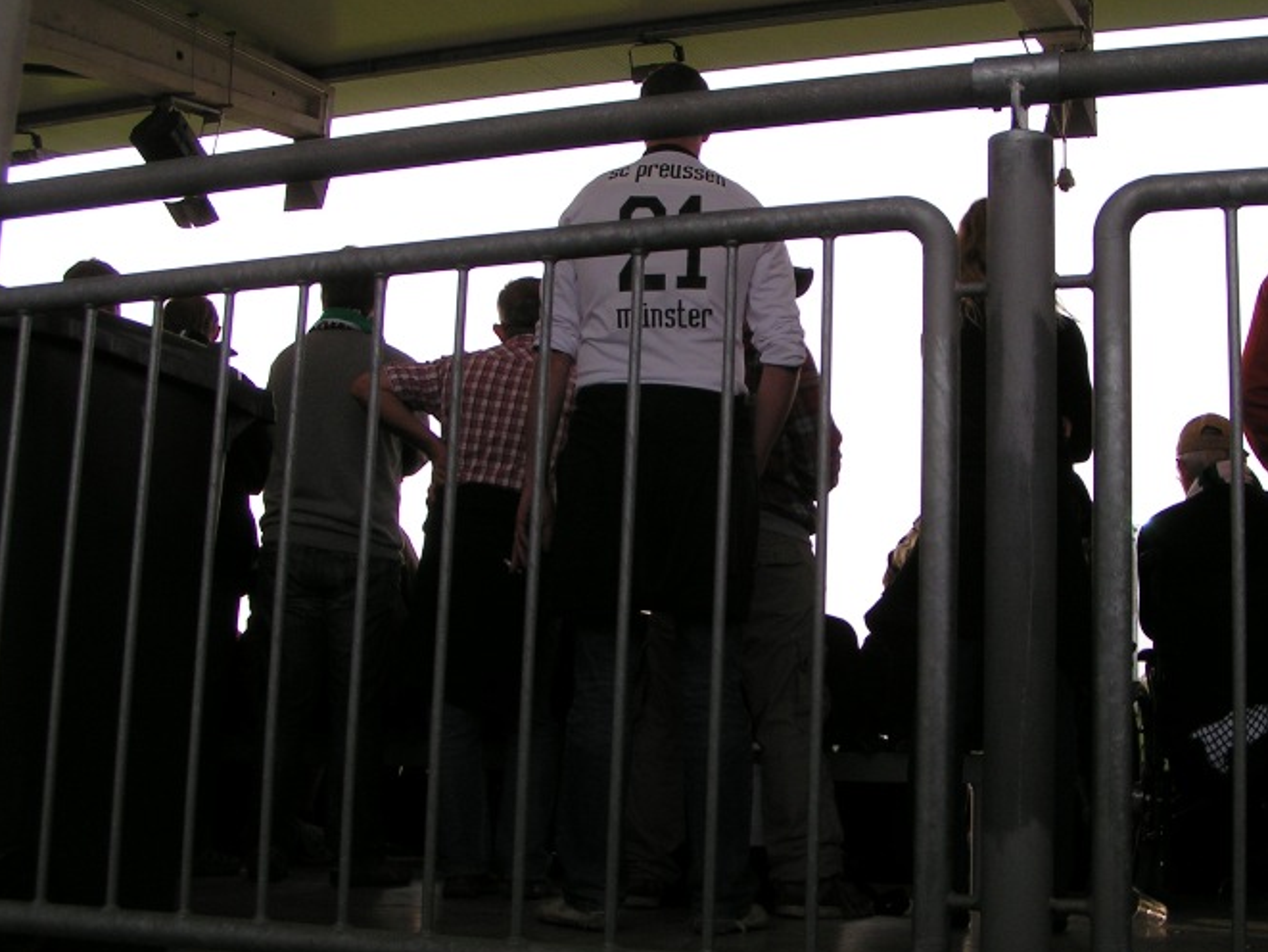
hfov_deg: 41.1
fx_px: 1685
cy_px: 449
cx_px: 758
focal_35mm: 46
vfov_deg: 31.5
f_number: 5
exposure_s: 1/100
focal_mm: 5.8
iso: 50
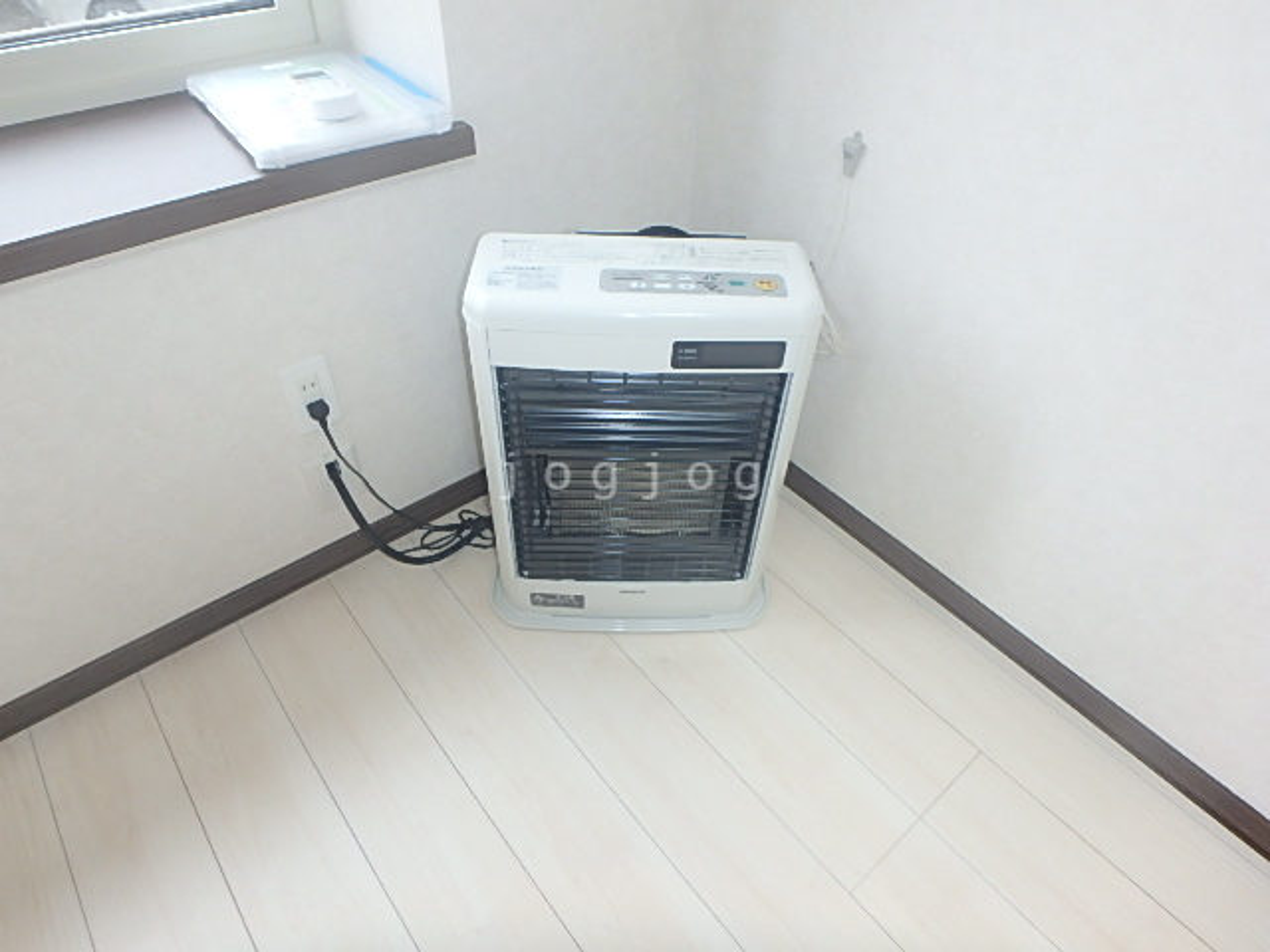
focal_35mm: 21
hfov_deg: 79.0
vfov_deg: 63.4
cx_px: 635
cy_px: 476
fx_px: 770
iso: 250
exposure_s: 1/30
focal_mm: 3.7
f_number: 3.5
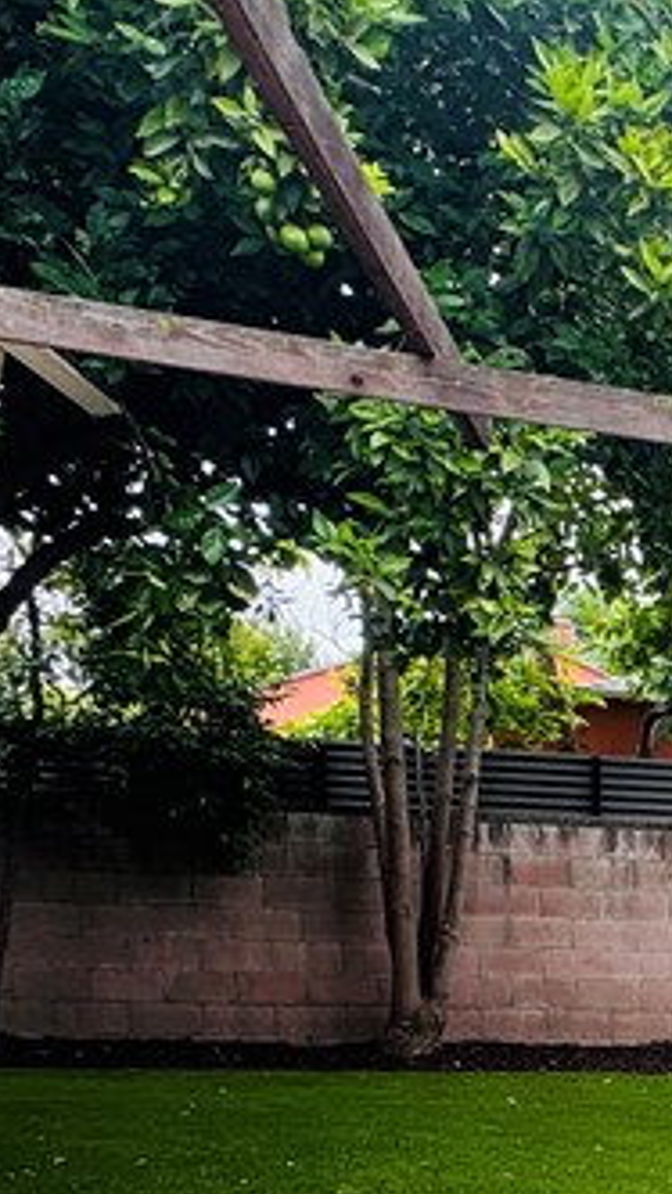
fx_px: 1487
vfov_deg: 39.9
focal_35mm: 47
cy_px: 1115
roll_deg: -2.7
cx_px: 1136
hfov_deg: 20.1
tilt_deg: -9.7
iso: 40
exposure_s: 1/196
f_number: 2.2
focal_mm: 2.22
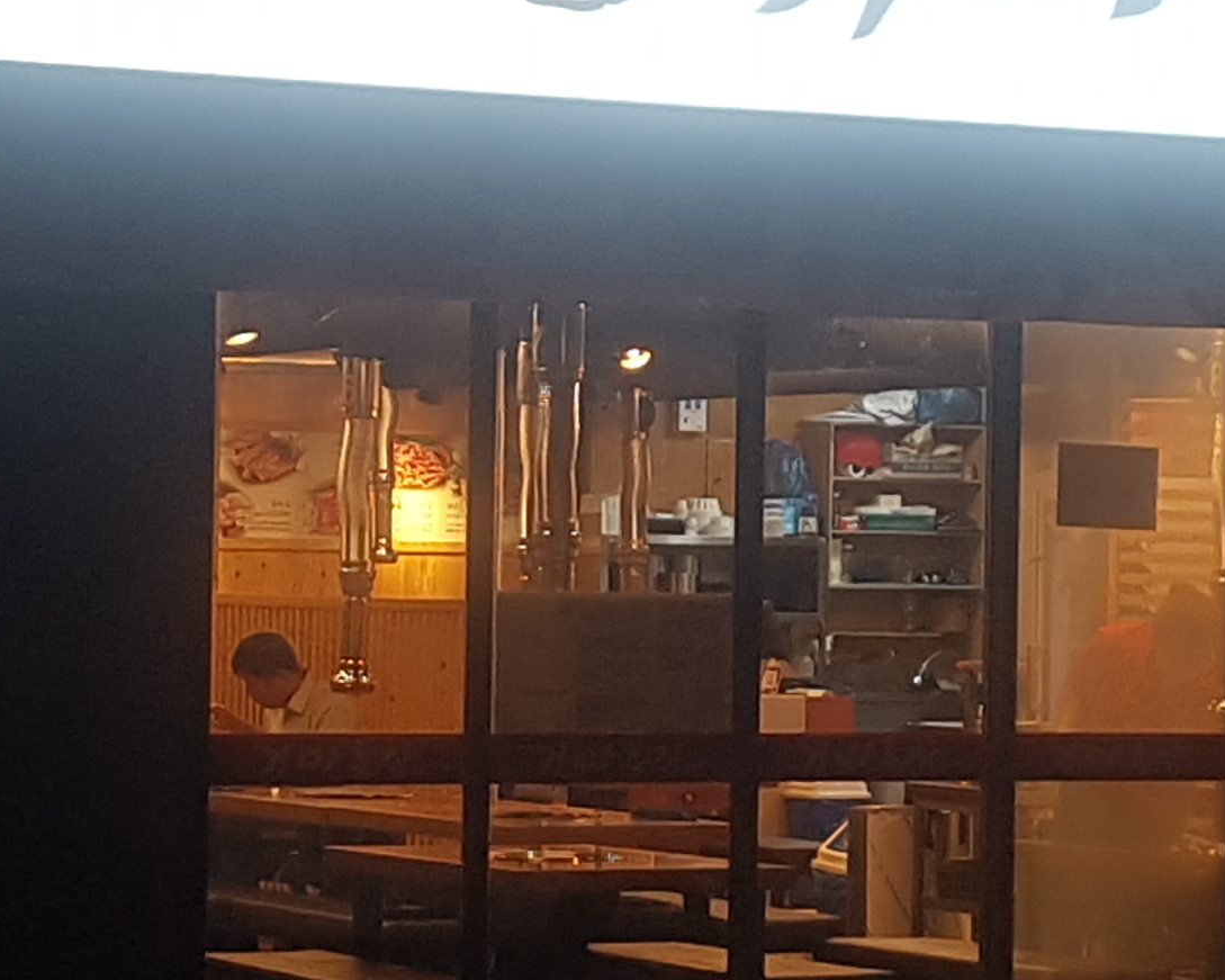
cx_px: 672
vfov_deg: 16.3
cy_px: 395
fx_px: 3408
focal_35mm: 94
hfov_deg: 20.4
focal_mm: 4.2
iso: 64
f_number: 1.7
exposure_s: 1/60
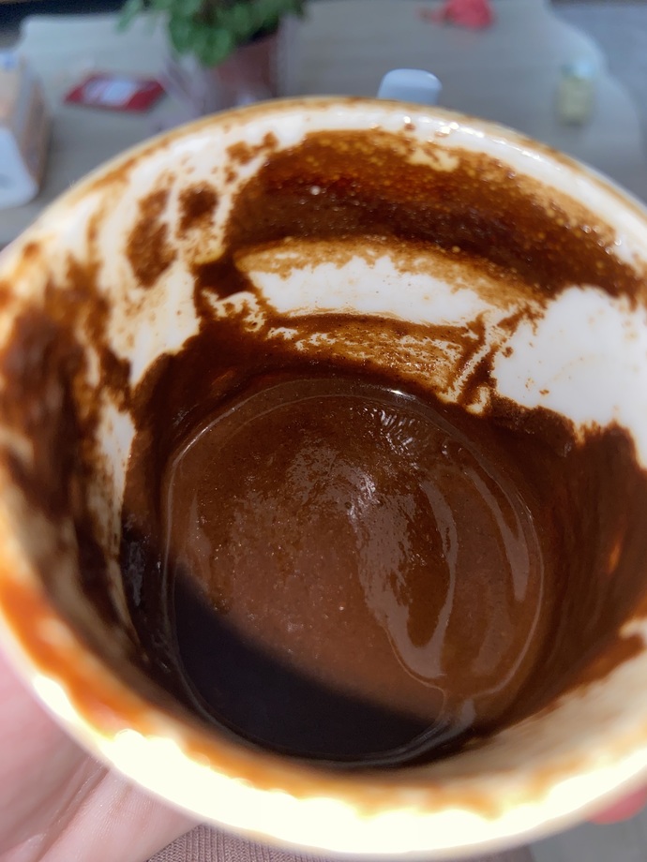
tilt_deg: -51.5
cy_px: 431
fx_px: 623
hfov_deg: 54.9
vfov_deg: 69.4
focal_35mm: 25
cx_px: 324
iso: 32
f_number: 1.8
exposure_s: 1/10
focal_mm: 4.25
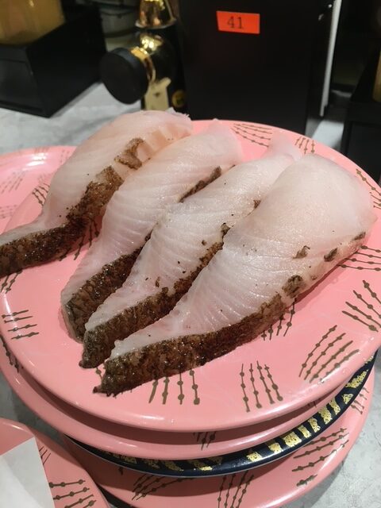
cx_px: 190
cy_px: 254
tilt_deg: -44.3
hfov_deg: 48.2
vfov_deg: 61.7
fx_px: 426
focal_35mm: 29
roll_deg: +6.7
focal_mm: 4.15
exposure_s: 1/30
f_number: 2.2
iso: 25
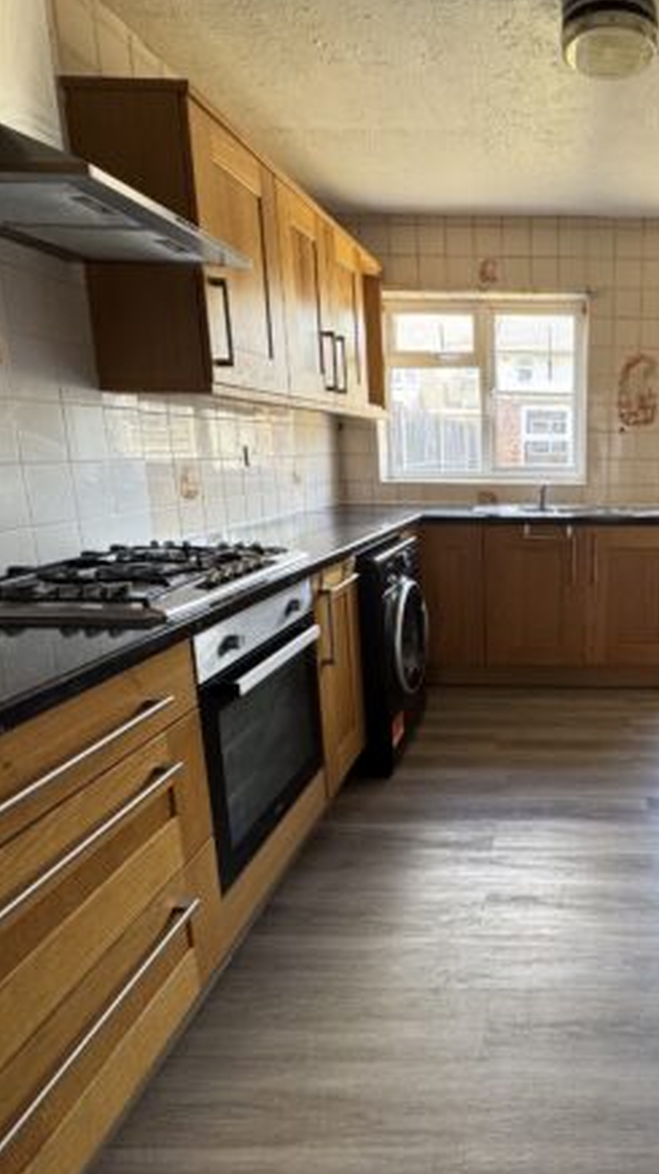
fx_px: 653
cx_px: 586
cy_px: 584
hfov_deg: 48.3
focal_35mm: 21
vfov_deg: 83.9
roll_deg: -0.5
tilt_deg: -11.3
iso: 125
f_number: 2.2
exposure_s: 1/99
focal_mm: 2.22
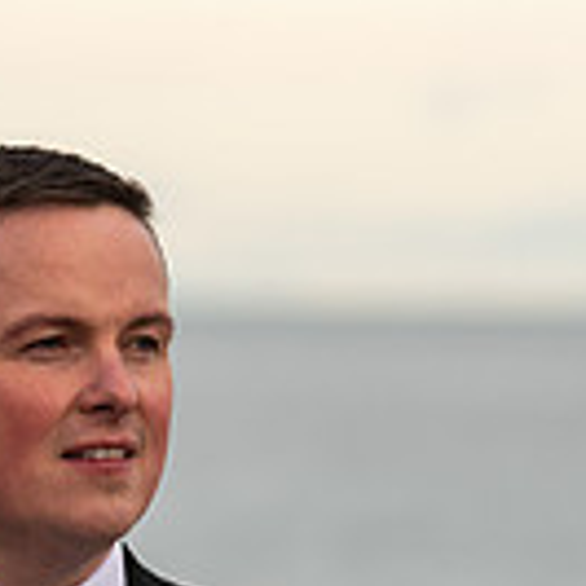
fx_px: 10304
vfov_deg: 3.3
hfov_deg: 3.3
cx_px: 154
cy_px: 707
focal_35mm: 538
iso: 100
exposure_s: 1/200
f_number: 3.5
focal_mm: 145
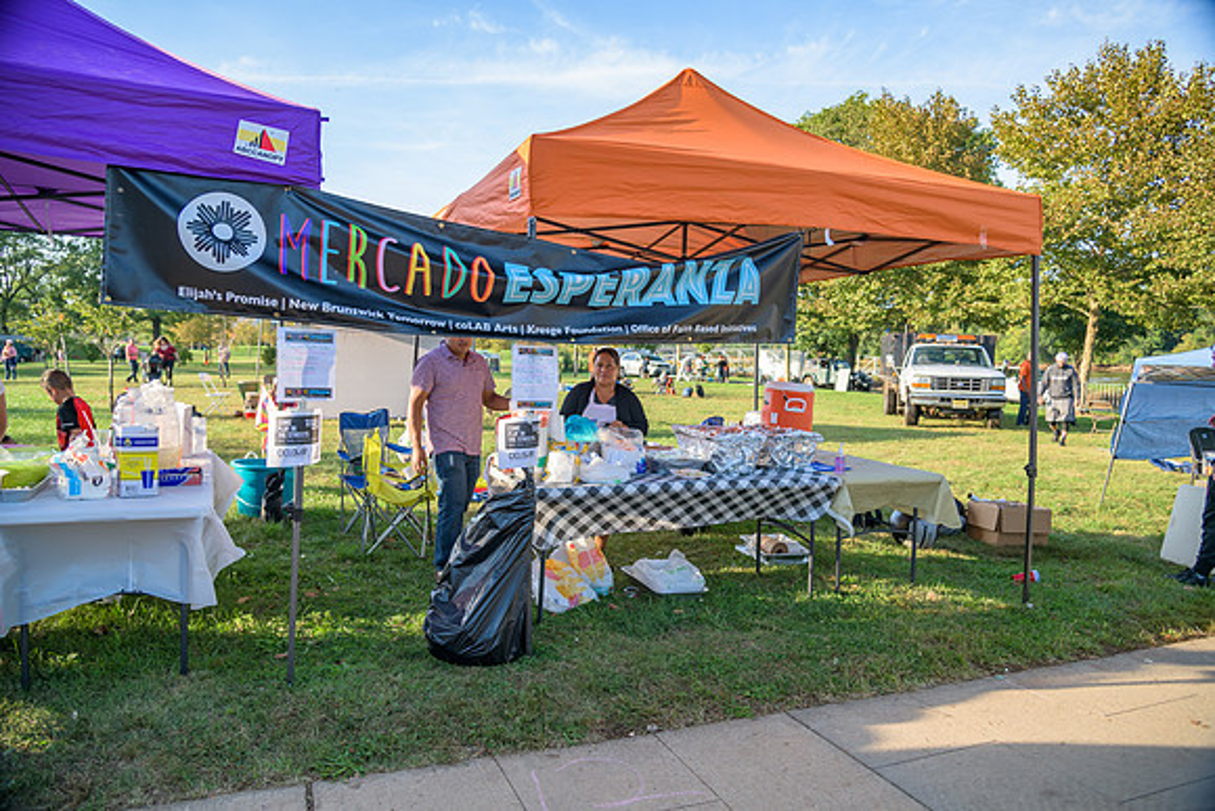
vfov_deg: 53.2
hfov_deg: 73.7
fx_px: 810
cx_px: 608
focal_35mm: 24
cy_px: 406
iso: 180
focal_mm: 24
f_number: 4
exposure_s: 1/200
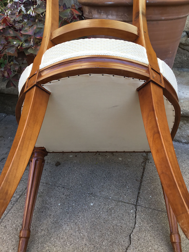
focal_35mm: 31
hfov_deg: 45.4
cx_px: 94
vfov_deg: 58.4
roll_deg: +4.4
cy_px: 126
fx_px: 226
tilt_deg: -32.3
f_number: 2.4
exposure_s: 1/120
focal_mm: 3.3
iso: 25
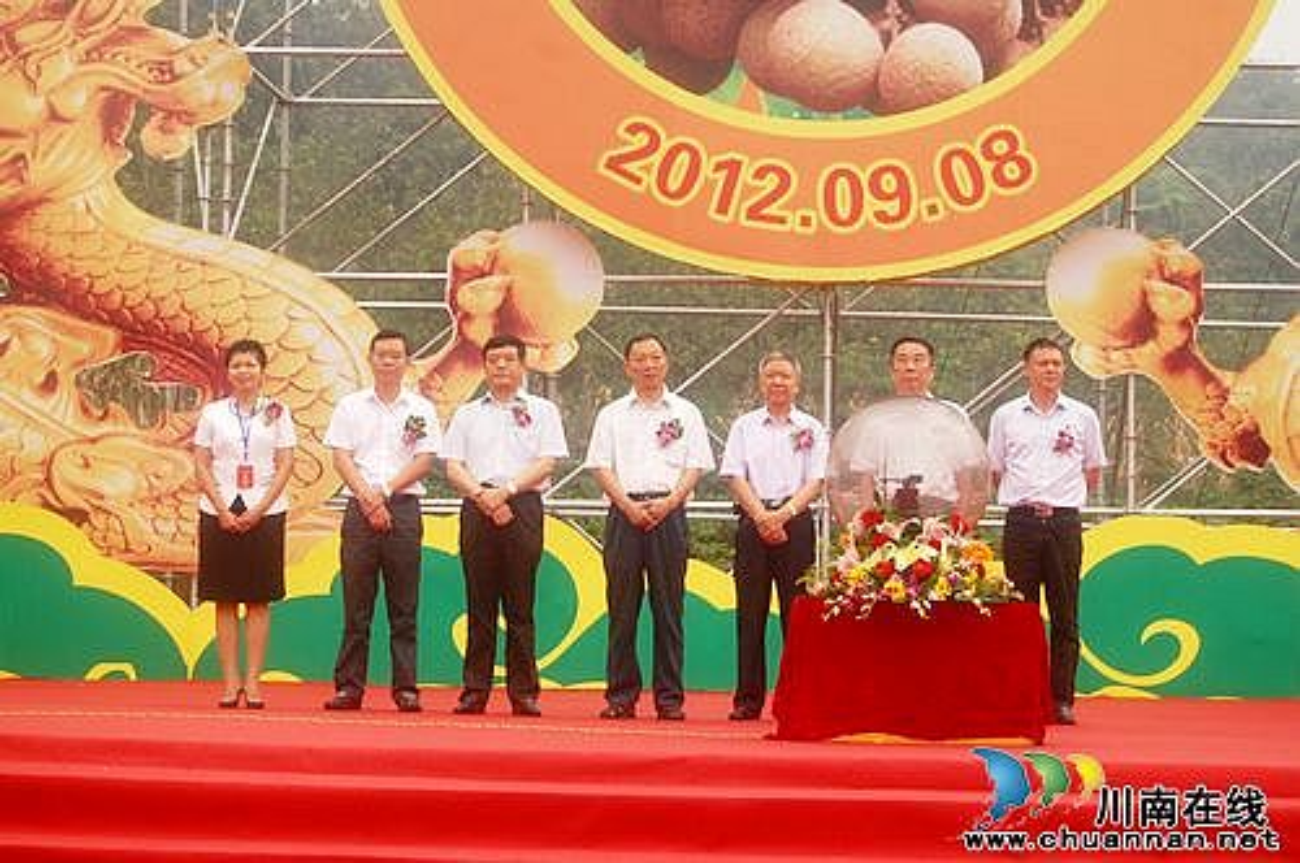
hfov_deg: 24.6
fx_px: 2975
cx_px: 650
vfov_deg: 16.5
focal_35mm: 82
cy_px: 432
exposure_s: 1/60
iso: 200
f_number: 5.6
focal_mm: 55
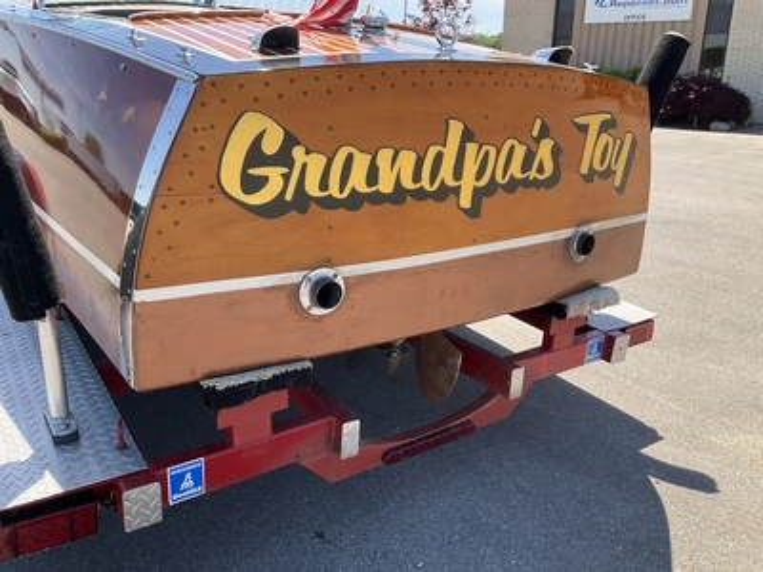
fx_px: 639
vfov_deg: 48.2
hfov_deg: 61.7
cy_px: 286
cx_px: 382
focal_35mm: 29
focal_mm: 3
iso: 25
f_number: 1.8
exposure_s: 1/650
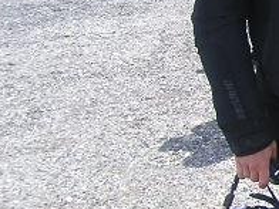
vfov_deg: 9.8
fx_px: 1217
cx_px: 537
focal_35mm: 151
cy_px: 20
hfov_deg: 11.8
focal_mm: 6.1
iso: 50
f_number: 2.8
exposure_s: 1/350
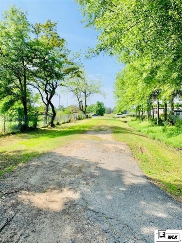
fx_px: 182
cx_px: 91
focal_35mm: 26
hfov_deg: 53.1
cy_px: 122
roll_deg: +0.9
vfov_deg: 67.3
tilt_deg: -1.4
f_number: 1.8
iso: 25
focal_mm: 4.25
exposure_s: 1/1427
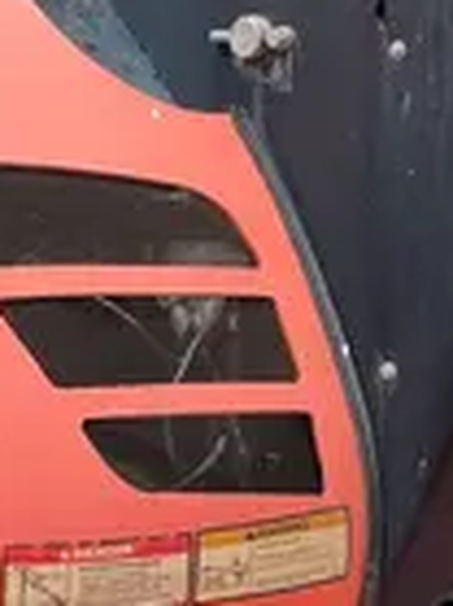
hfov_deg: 10.6
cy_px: 325
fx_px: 2394
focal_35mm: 137
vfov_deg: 14.4
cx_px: -131
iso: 50
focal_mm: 5.1
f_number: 1.6
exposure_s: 1/1404
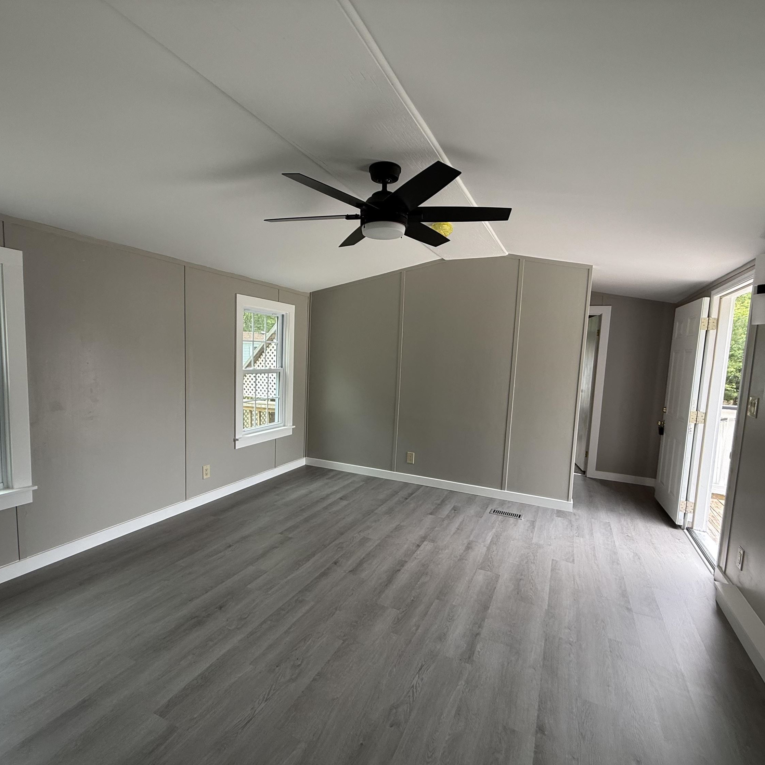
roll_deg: -1.1
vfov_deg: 83.9
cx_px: 376
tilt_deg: -5.9
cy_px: 393
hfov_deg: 84.0
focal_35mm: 17
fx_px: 425
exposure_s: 1/99
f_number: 2.2
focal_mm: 2.22
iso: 80
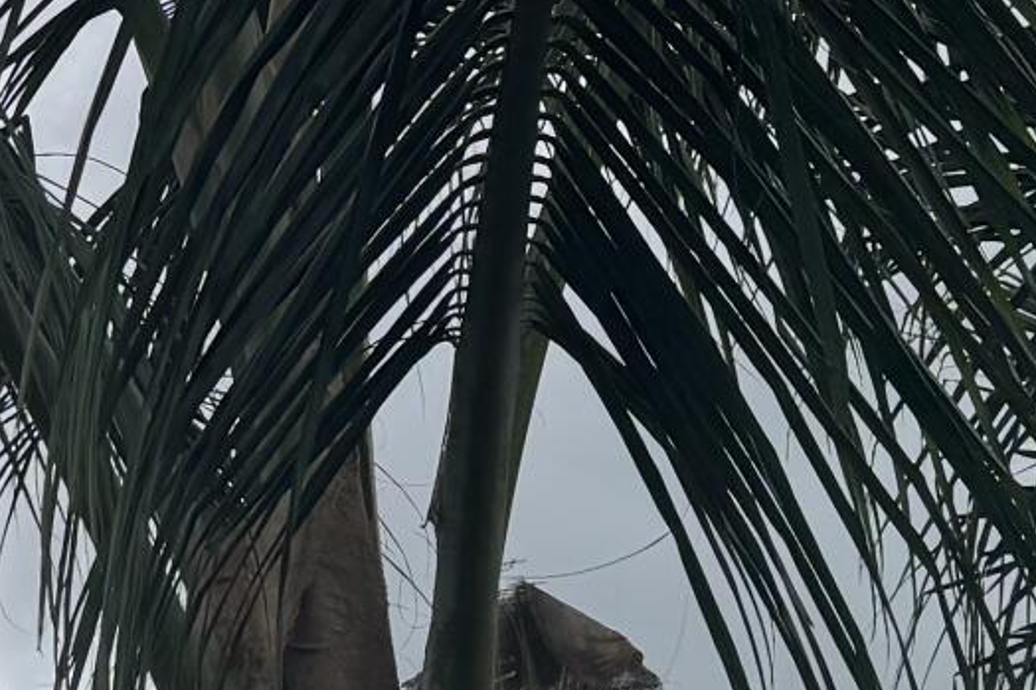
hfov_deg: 13.3
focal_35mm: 143
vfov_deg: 9.6
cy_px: 138
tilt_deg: +24.3
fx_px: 4114
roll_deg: -2.6
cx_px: -627
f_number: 1.78
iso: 80
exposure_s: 1/5348
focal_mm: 6.76
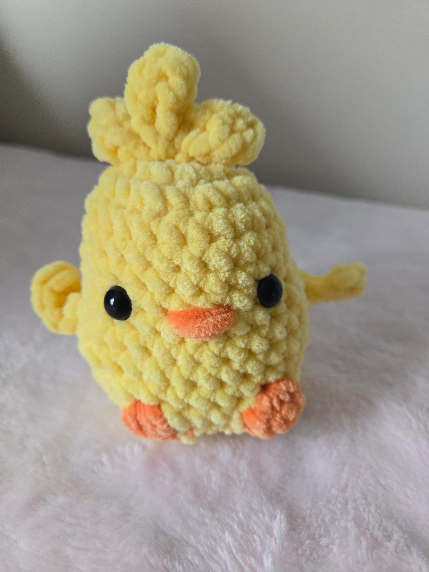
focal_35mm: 23
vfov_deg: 73.9
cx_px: 214
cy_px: 286
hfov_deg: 58.9
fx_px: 380
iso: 640
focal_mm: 5.4
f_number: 1.8
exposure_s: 1/120
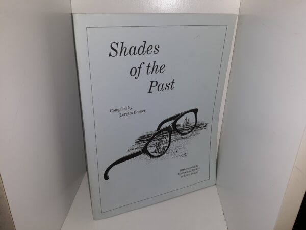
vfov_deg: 49.7
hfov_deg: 63.4
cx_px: 153
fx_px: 248
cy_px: 115
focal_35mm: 28
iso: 40
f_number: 1.7
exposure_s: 1/196
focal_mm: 3.7
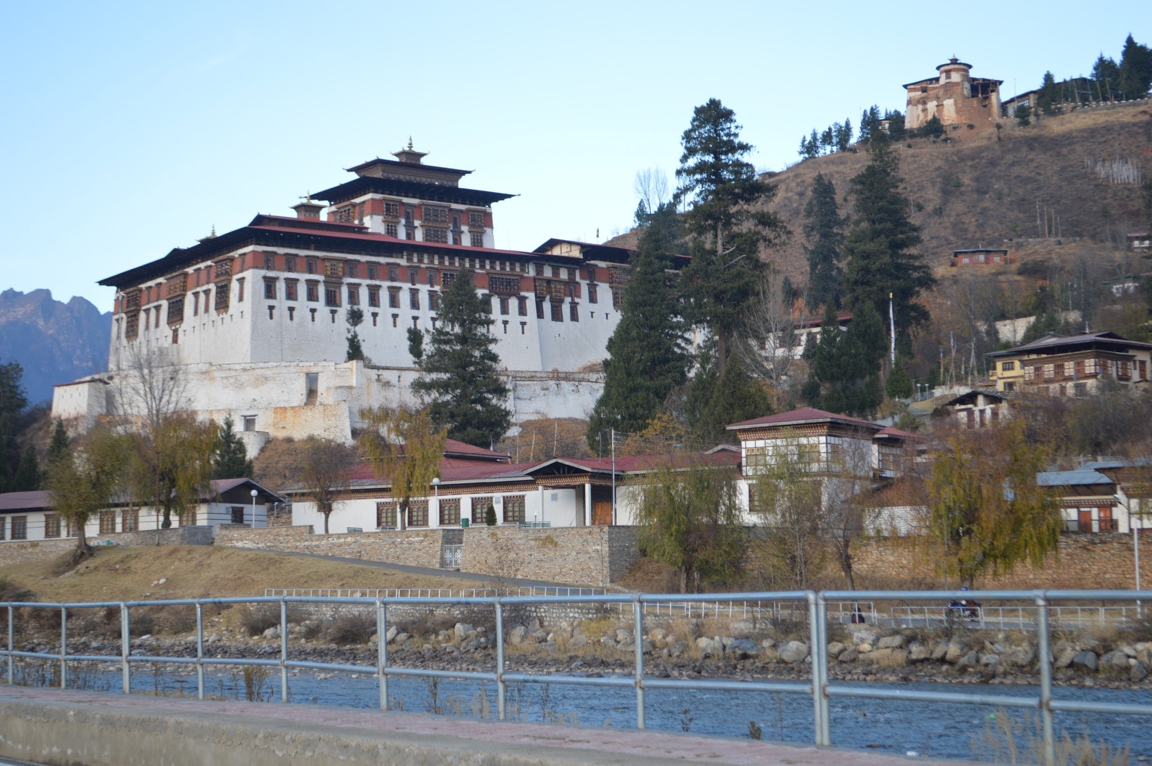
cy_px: 383
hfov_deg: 31.9
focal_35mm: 63
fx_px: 2014
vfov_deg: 21.5
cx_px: 576
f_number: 5.3
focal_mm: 42
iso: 320
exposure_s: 1/125
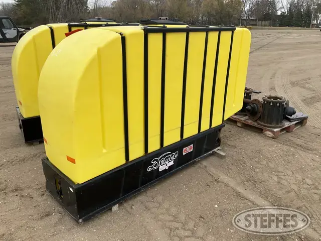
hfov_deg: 61.7
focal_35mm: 29
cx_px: 160
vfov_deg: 48.2
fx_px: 269
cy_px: 120
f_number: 1.8
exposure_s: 1/261
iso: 25
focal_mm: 3
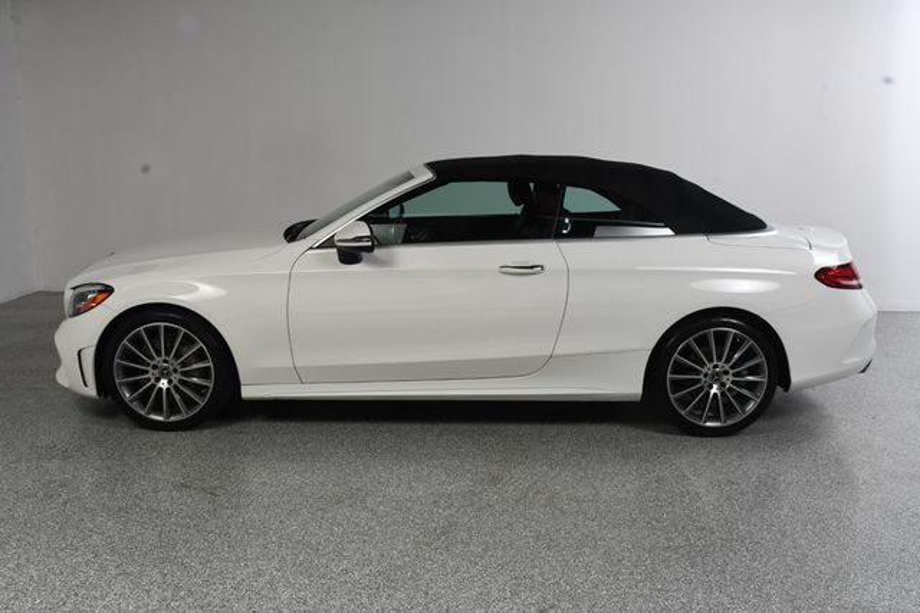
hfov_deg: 57.2
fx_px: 843
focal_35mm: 33
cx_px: 460
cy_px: 306
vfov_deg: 39.9
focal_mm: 22
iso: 100
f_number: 13
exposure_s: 1/160
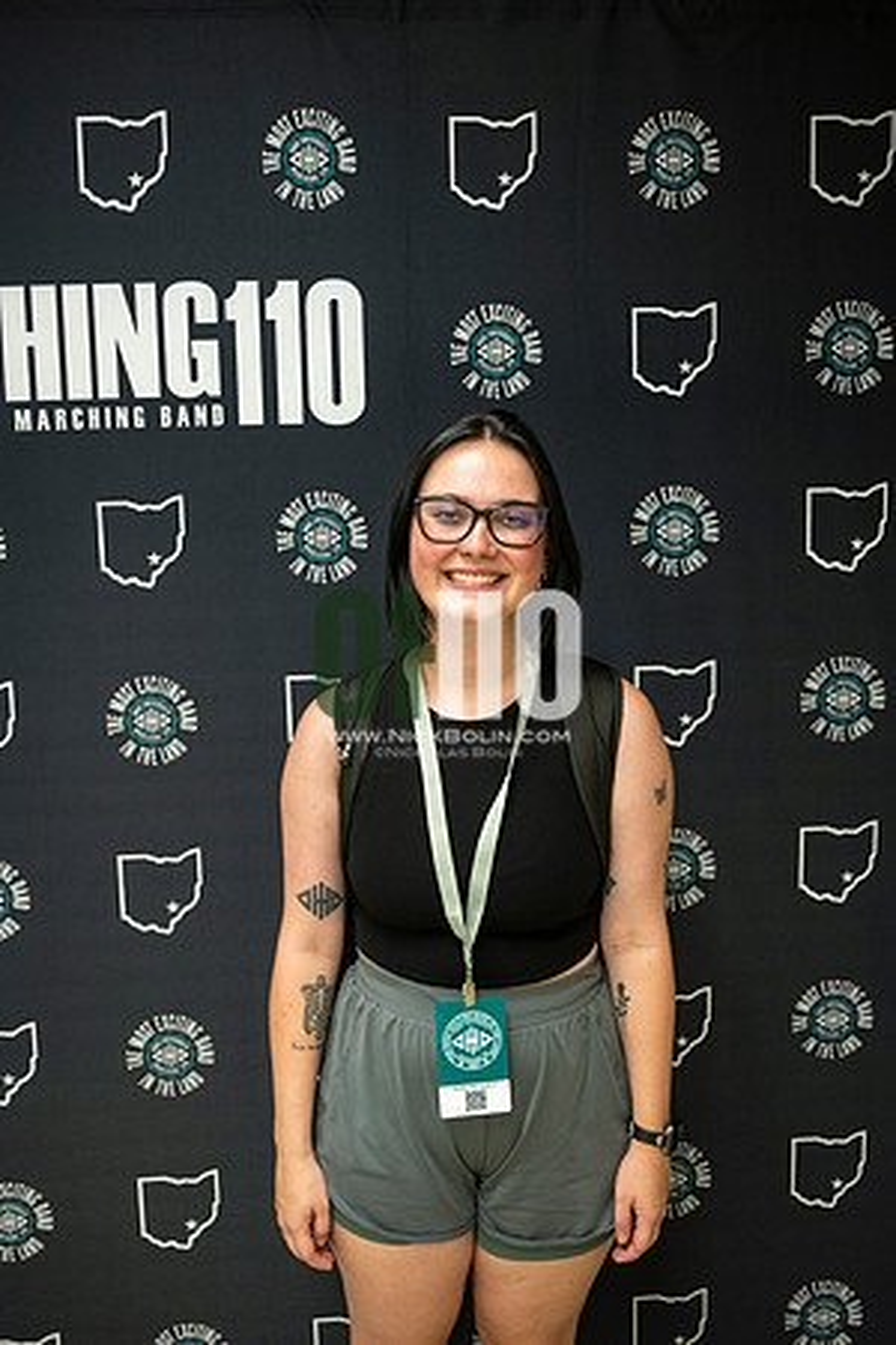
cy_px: 672
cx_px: 448
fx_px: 1120
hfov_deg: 43.6
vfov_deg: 61.9
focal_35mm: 30
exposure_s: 1/60
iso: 1250
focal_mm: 30
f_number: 4
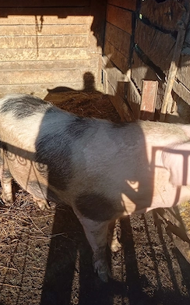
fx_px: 332
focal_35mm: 40
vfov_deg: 49.3
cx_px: 74
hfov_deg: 31.8
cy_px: 154
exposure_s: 1/256
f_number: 1.8
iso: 100
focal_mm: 4.27
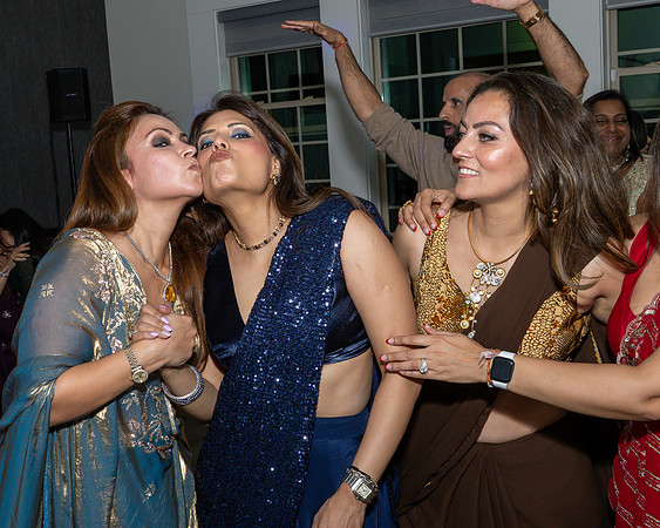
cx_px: 225
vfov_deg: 33.5
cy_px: 237
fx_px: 874
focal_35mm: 45
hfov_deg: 40.9
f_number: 7.1
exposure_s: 1/250
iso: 800
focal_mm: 24
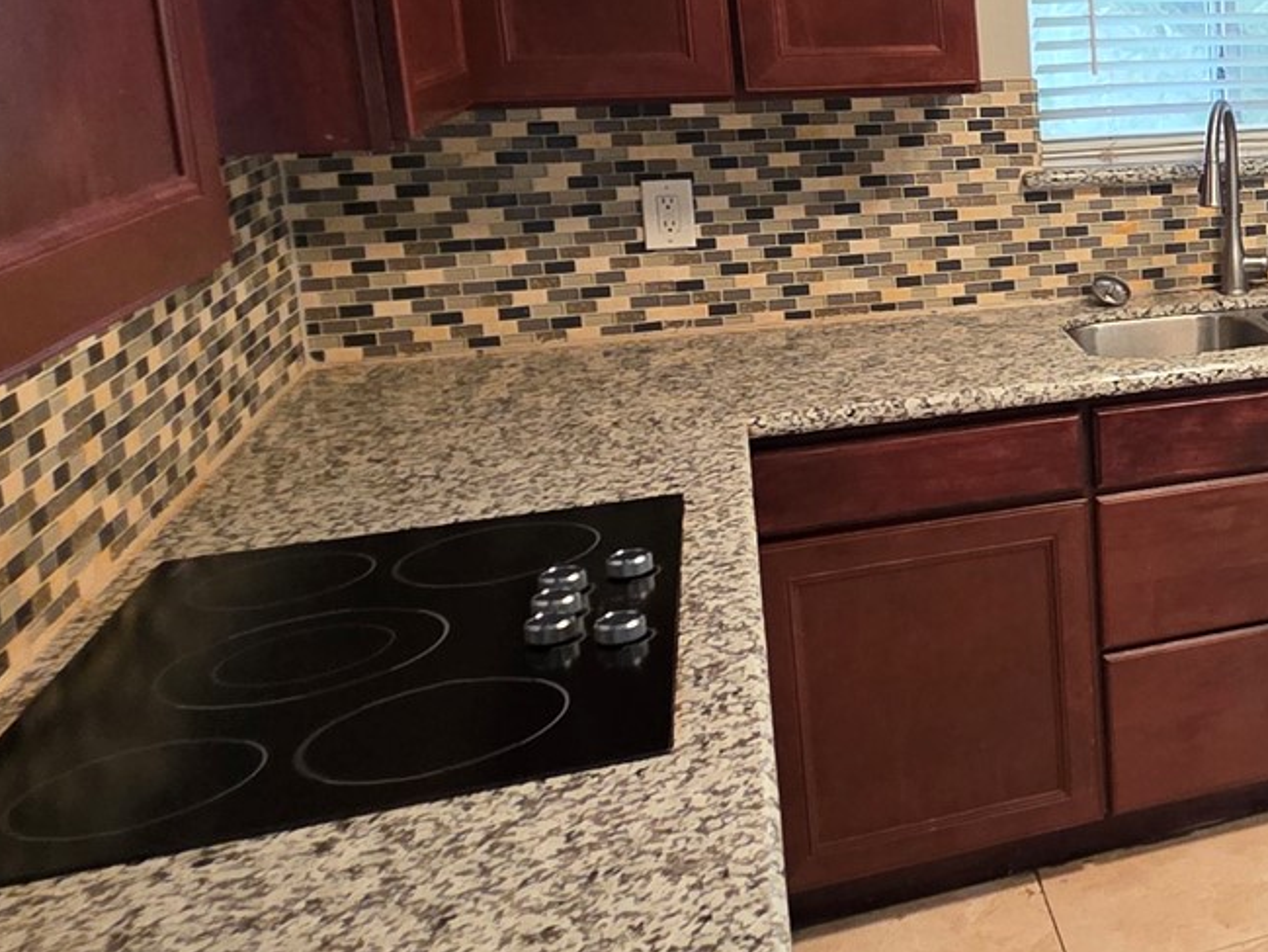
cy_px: 270
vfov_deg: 34.6
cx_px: 1557
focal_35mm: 41
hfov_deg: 35.1
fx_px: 1502
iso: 500
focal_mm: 2.2
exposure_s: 1/60
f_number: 1.9
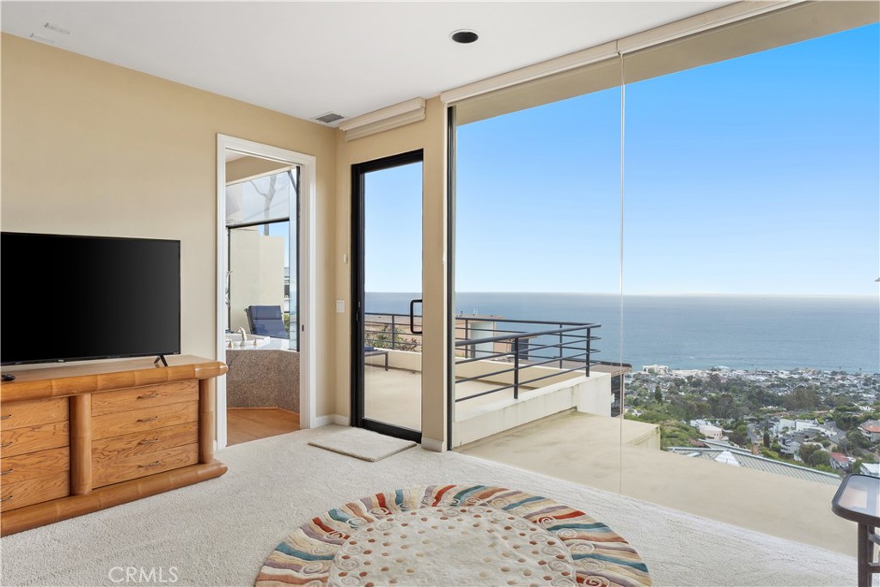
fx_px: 499
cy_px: 294
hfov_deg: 82.8
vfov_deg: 61.0
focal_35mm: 20
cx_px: 440
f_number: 9
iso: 200
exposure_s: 1/10
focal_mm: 20.4
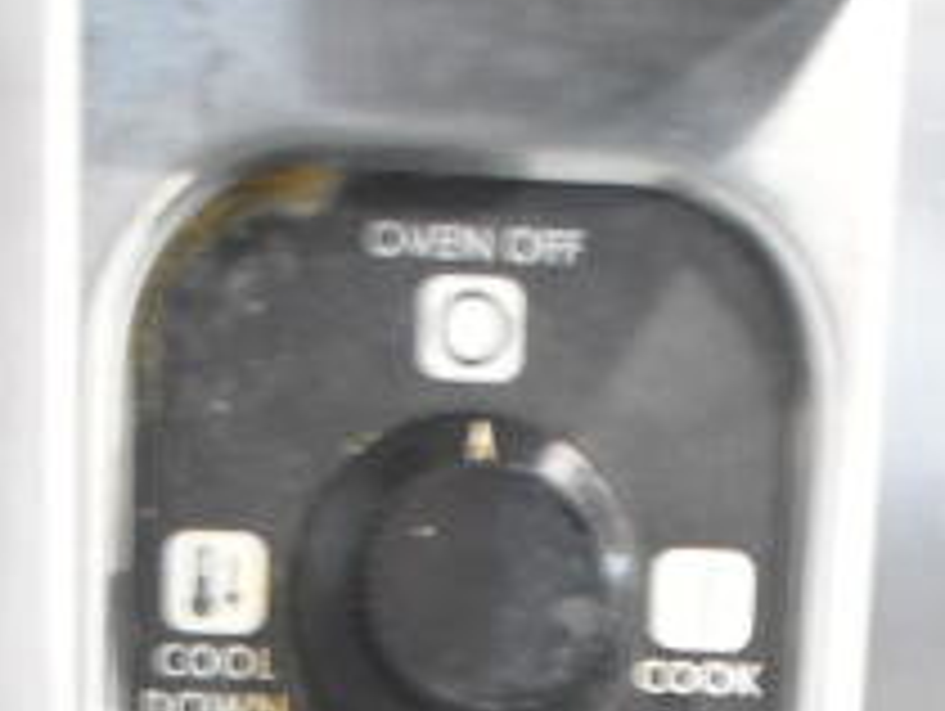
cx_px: 351
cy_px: 1696
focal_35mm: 113
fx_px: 3088
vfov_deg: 11.1
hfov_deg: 17.4
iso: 2000
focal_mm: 18
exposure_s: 1/30
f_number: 3.5
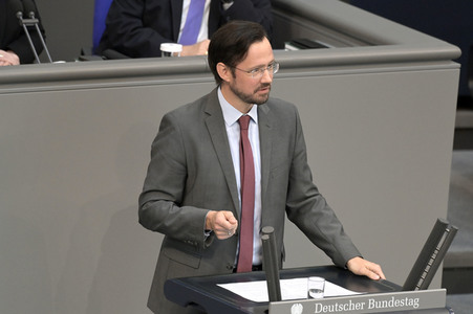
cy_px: 157
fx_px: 4726
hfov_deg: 5.7
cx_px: 236
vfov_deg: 3.8
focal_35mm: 360
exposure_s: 1/500
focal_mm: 360
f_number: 5.6
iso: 8000
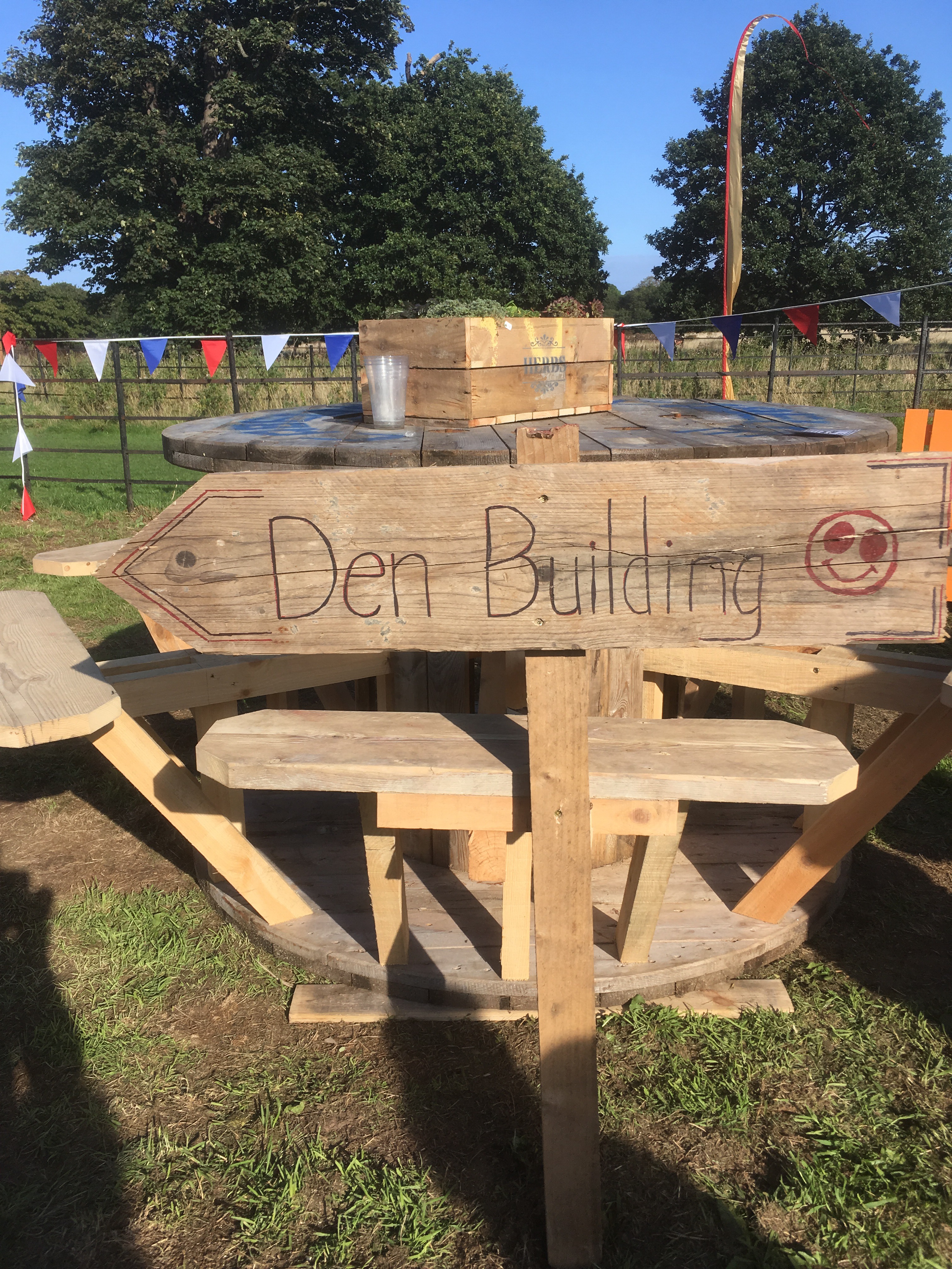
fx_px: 1063
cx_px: 476
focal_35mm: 29
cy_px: 634
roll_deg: +1.1
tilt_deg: -14.6
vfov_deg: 61.7
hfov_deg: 48.2
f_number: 2.2
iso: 25
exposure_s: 1/1099
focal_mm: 4.15
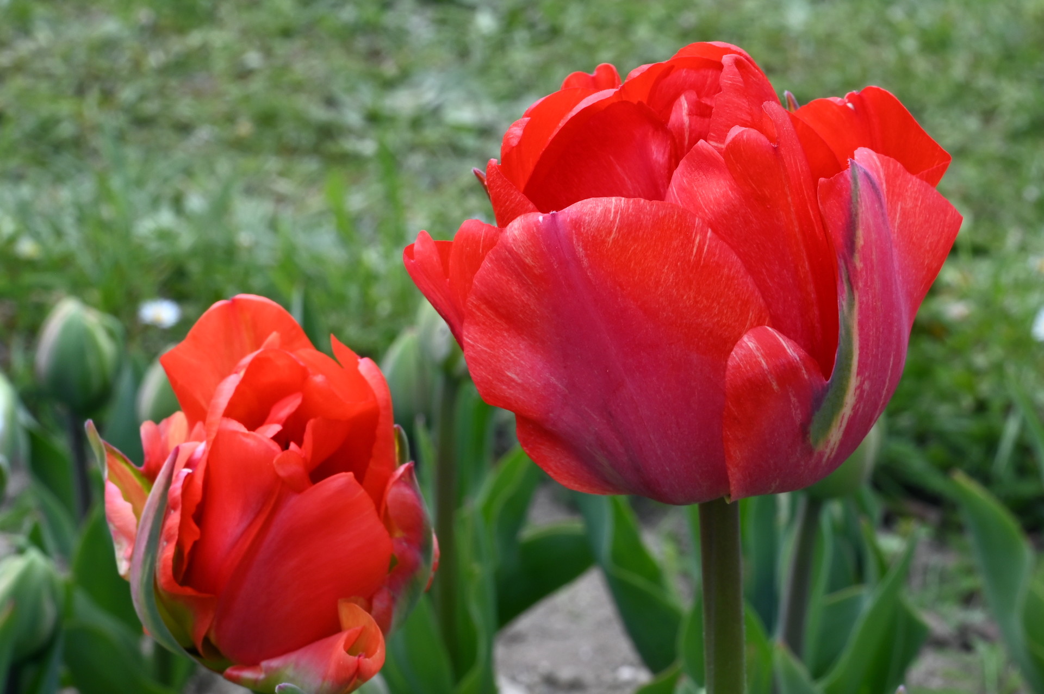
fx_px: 1478
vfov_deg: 26.4
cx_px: 522
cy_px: 347
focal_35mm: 51
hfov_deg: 38.9
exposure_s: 1/60
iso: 220
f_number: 16
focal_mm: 51
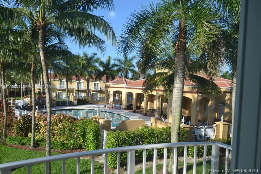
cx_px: 130
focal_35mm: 27
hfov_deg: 67.4
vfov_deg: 47.9
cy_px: 87
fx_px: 196
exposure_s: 1/200
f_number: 7.1
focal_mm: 18
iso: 100
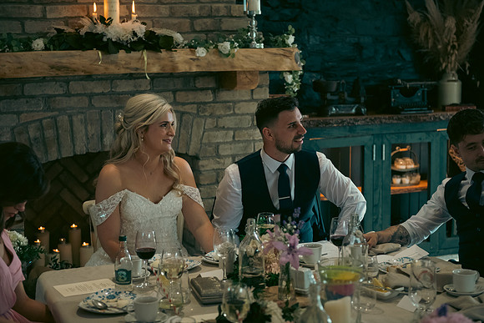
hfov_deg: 28.8
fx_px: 941
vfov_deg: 19.5
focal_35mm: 70
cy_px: 162
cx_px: 242
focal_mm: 70
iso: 1000
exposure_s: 1/160
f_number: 3.5
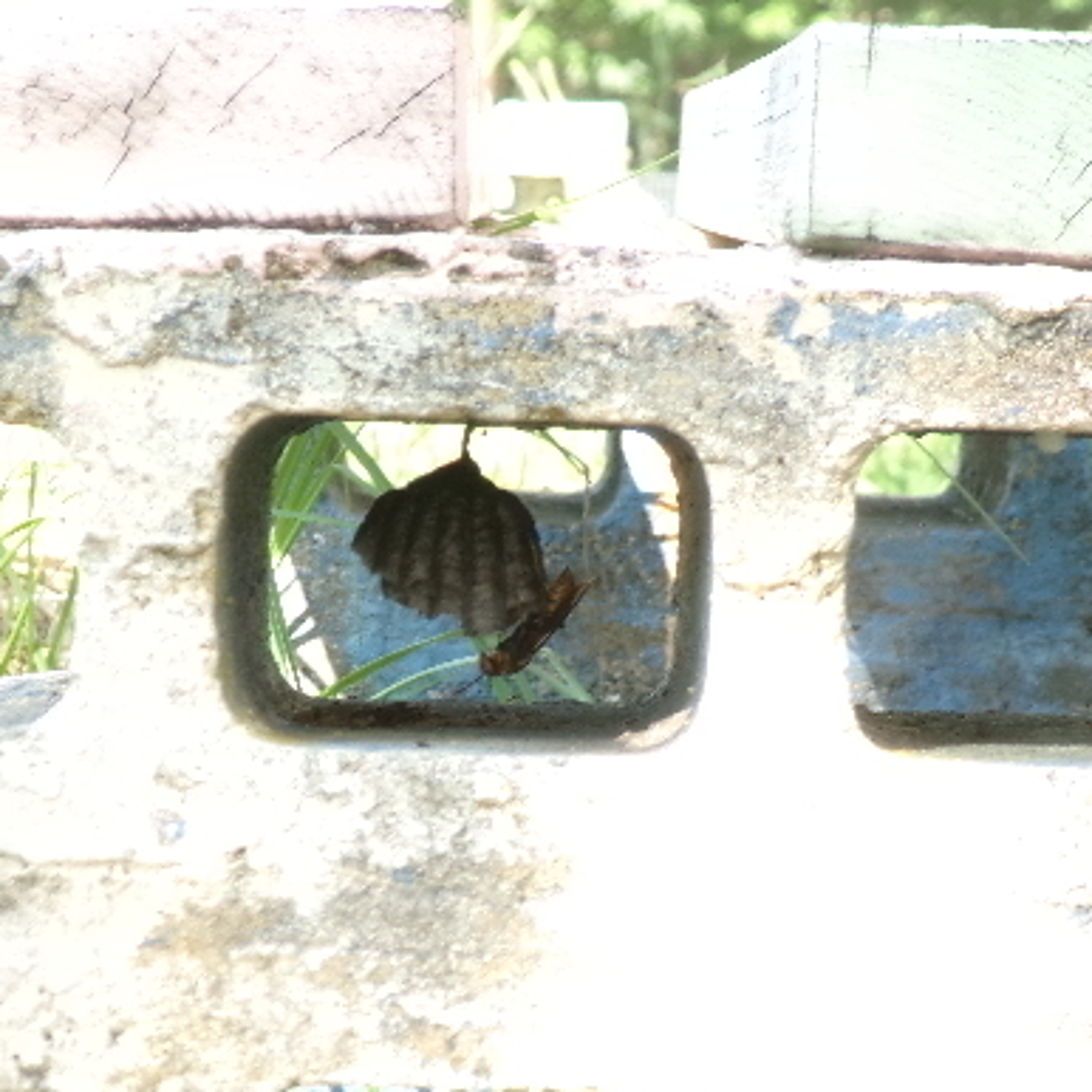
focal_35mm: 208
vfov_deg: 8.4
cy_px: 628
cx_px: 481
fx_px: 7424
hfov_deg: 8.4
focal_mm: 25.5
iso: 178
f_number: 6.3
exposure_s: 1/60
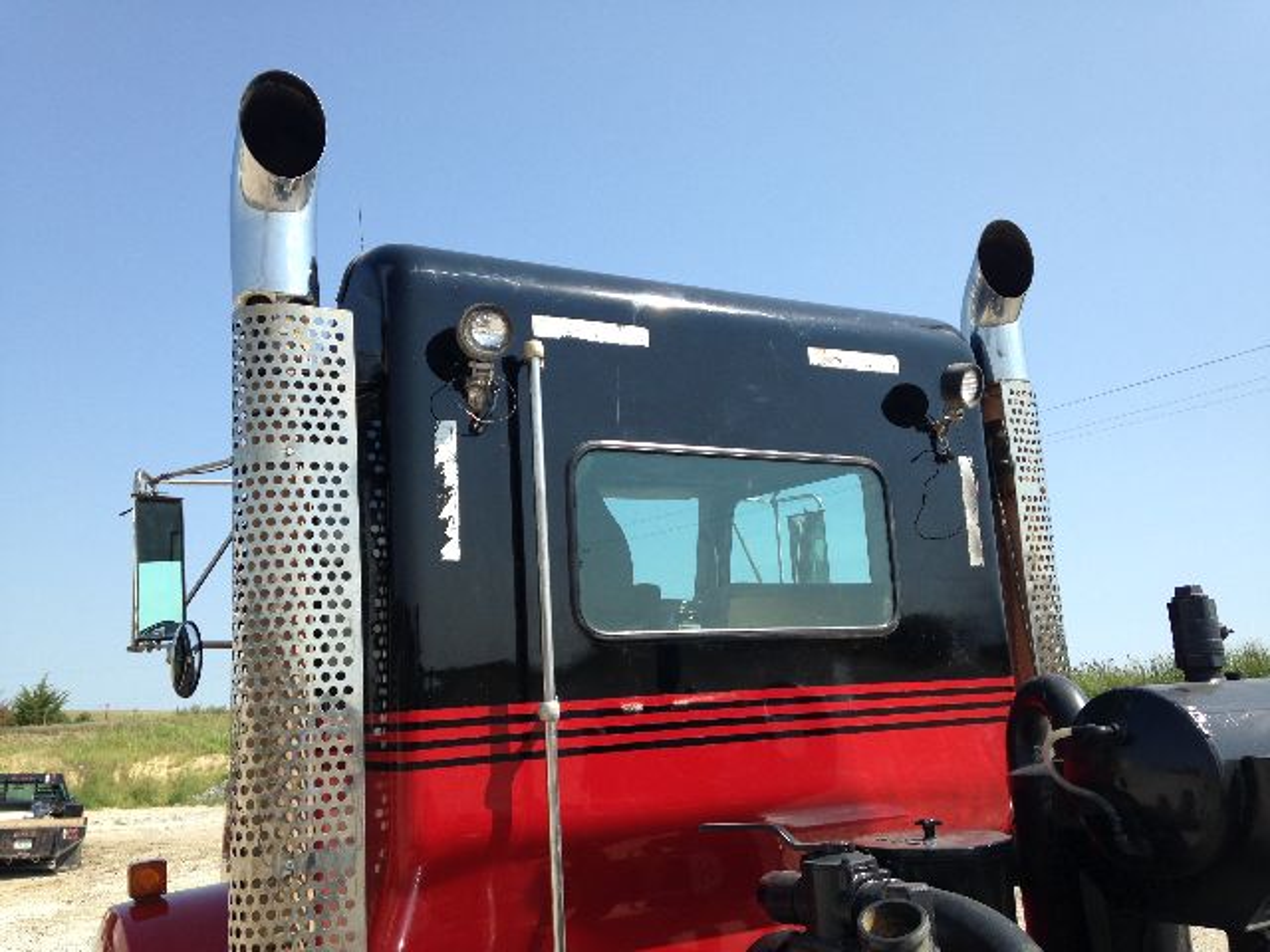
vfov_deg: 42.9
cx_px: 635
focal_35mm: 33
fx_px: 1211
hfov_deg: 55.4
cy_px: 476
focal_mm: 4.12
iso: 50
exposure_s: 1/1004
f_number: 2.4
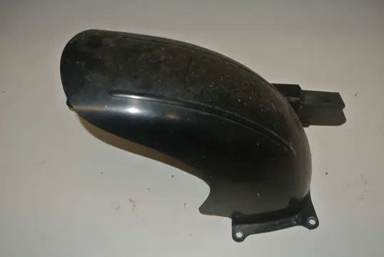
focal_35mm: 36
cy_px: 128
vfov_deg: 37.0
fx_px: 384
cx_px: 192
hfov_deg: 53.1
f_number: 4
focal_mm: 13.6
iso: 200
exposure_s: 1/60
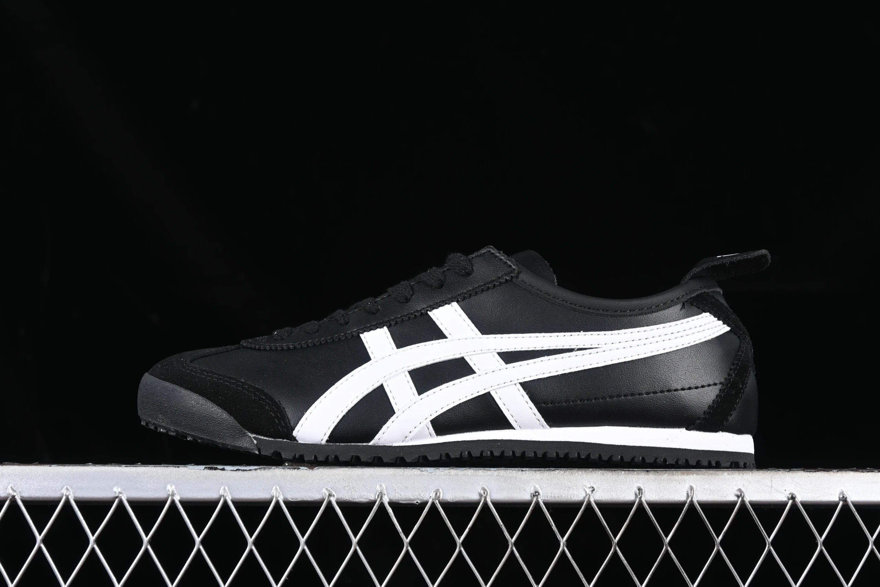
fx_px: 1833
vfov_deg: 18.2
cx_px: 440
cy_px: 294
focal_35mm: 75
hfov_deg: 27.0
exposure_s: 1/60
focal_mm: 50
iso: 160
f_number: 6.3
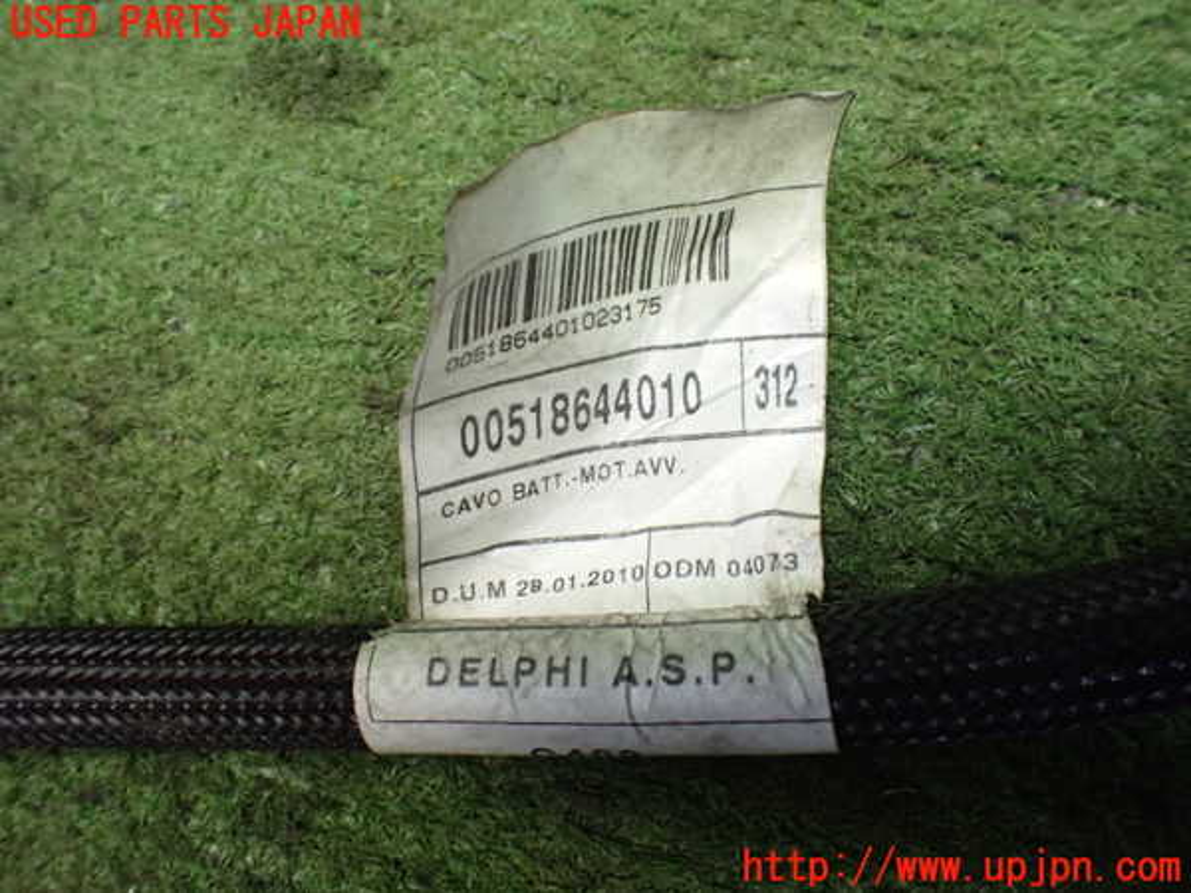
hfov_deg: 60.0
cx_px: 596
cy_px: 446
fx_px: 1032
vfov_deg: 46.8
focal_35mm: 30
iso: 800
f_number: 2.3
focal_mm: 5.4
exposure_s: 1/125
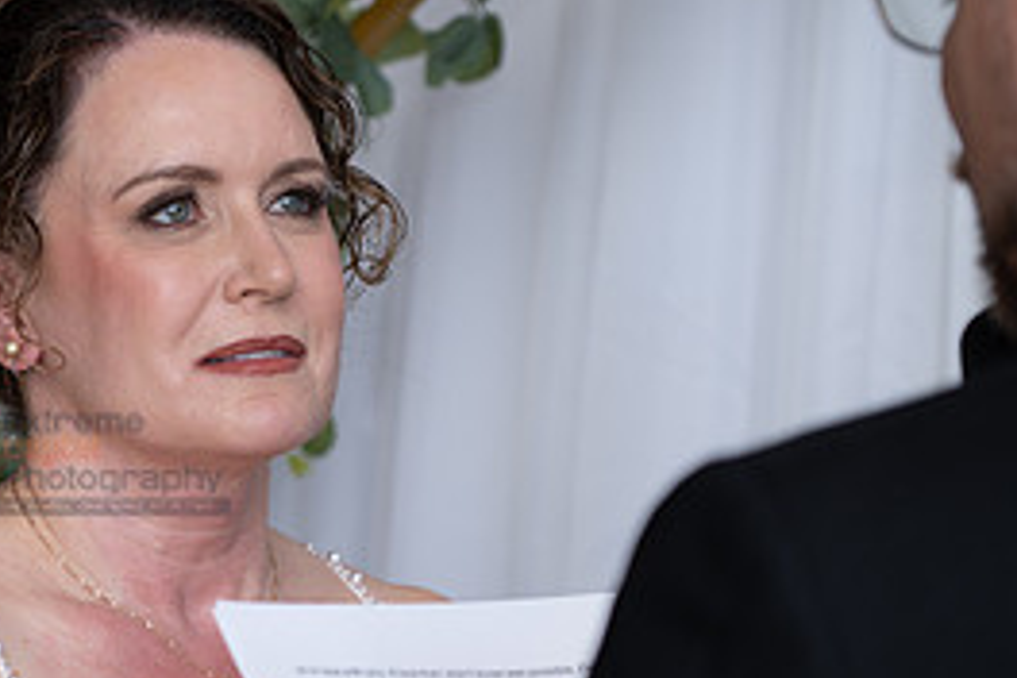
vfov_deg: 5.9
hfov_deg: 8.9
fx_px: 6525
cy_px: 456
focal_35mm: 231
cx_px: 69
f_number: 4
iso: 125
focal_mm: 105
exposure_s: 1/160
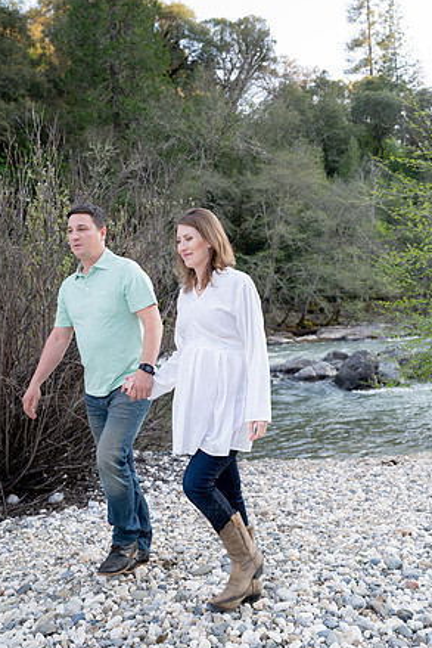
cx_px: 215
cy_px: 326
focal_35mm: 42
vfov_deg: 46.4
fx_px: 755
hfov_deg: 31.9
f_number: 5
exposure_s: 1/250
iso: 800
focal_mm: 41
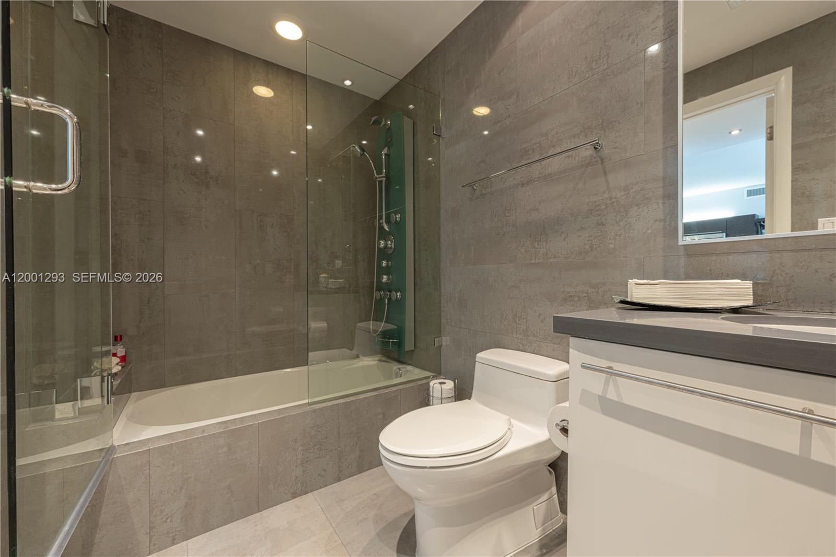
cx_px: 418
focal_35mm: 14
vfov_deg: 81.2
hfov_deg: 104.3
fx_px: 325
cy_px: 278
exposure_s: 1/5
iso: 250
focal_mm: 14
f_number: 10
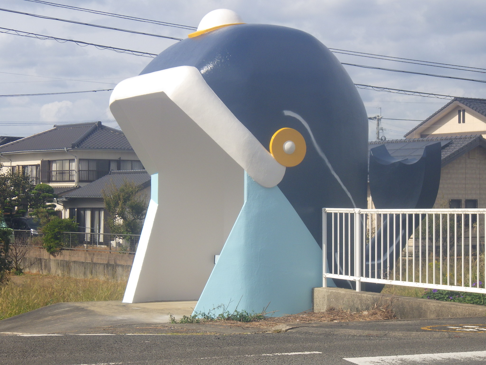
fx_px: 1320
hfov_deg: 20.9
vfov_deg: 15.7
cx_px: 243
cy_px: 182
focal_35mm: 94
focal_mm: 16.7
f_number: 6
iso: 125
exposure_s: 1/640
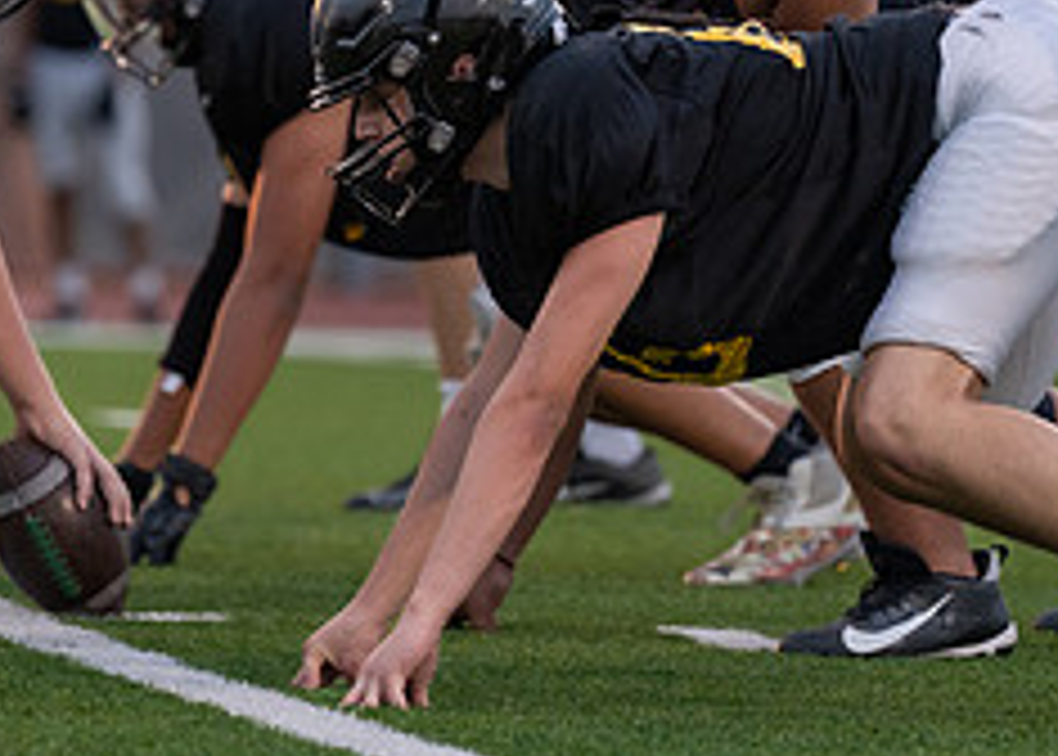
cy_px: 69
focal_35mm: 487
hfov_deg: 4.1
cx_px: 134
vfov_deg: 3.0
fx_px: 14638
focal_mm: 162
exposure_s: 1/1250
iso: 1250
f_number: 2.8
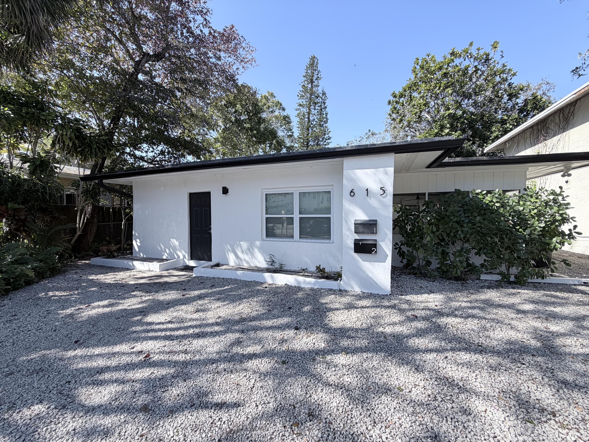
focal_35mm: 14
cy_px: 221
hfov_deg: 102.1
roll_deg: +0.6
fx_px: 238
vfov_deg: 85.7
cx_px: 294
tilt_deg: -0.8
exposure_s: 1/590
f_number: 2.2
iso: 40
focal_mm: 2.22
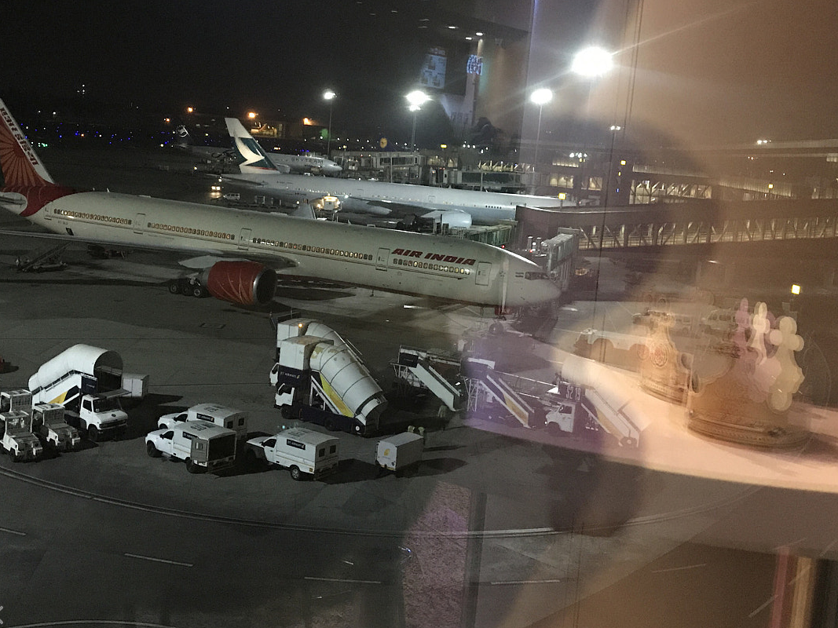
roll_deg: -5.0
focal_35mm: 42
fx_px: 1017
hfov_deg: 44.8
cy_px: 256
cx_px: 437
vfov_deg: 34.2
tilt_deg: -7.0
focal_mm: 3.99
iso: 100
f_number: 1.8
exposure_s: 1/5
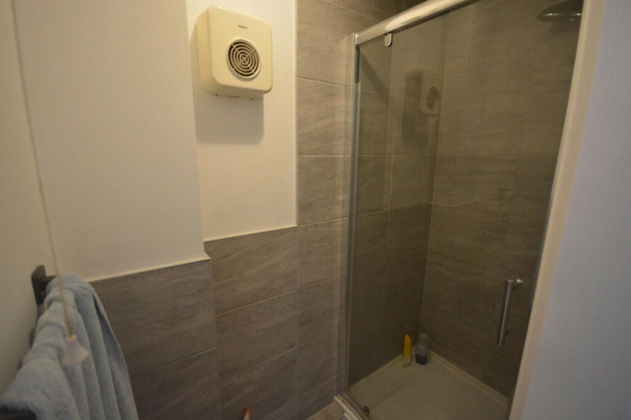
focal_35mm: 15
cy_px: 210
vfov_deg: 77.3
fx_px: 263
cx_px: 316
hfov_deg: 100.4
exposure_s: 1/30
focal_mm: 10
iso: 2200
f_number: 4
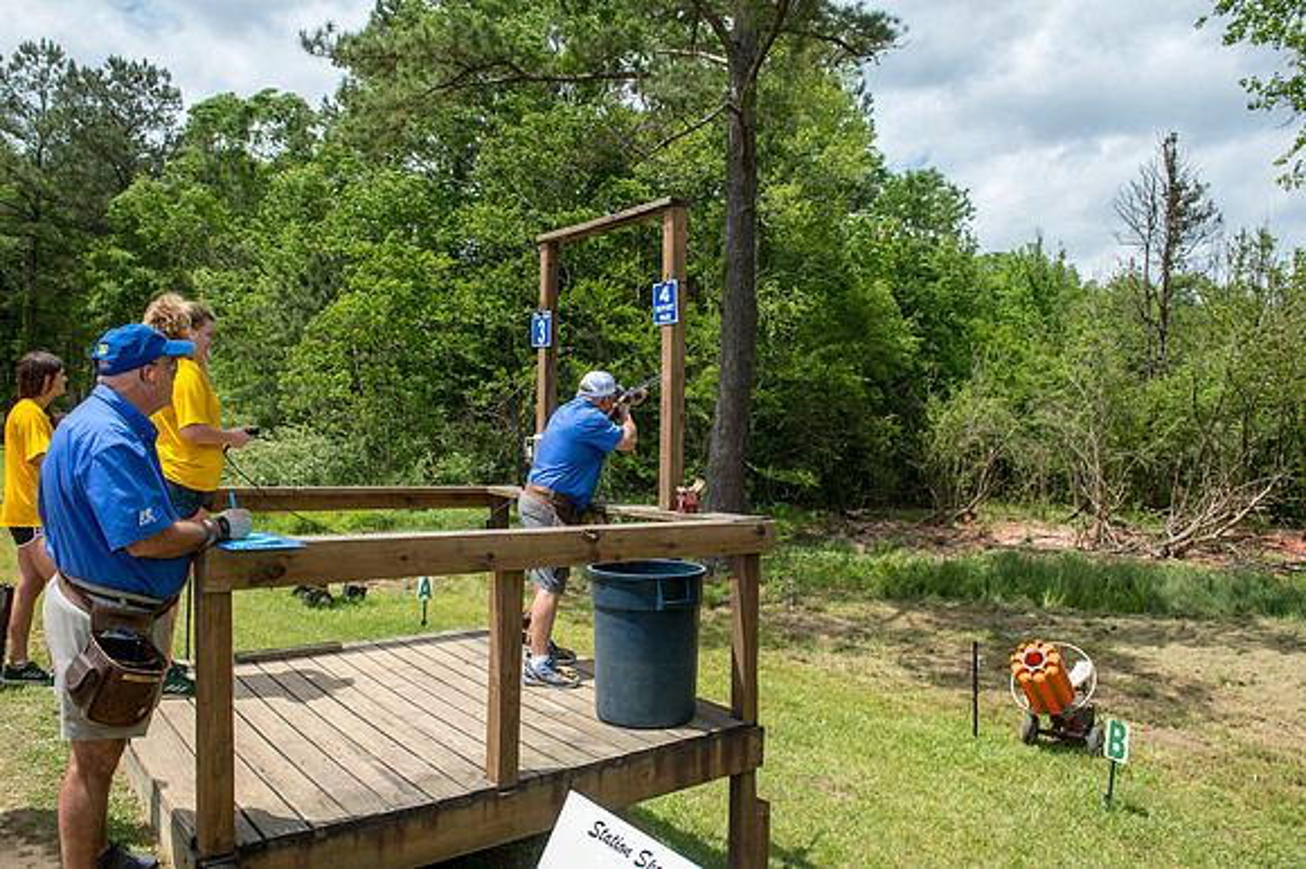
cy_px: 434
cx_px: 653
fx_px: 943
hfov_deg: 69.4
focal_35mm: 26
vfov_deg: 49.5
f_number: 9
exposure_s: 1/200
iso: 160
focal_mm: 26
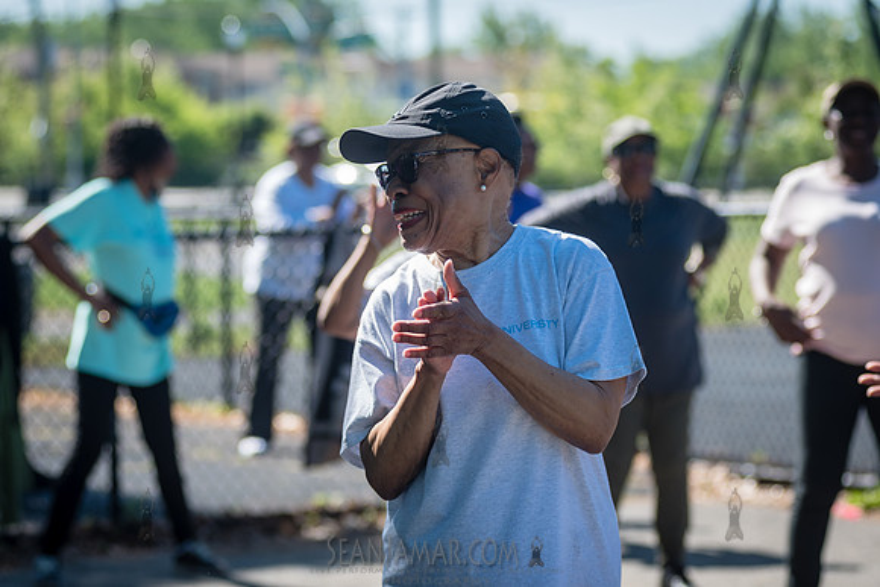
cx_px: 469
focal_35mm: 139
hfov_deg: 14.8
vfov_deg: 9.9
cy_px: 284
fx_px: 3397
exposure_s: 1/1250
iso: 200
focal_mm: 105
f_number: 3.5
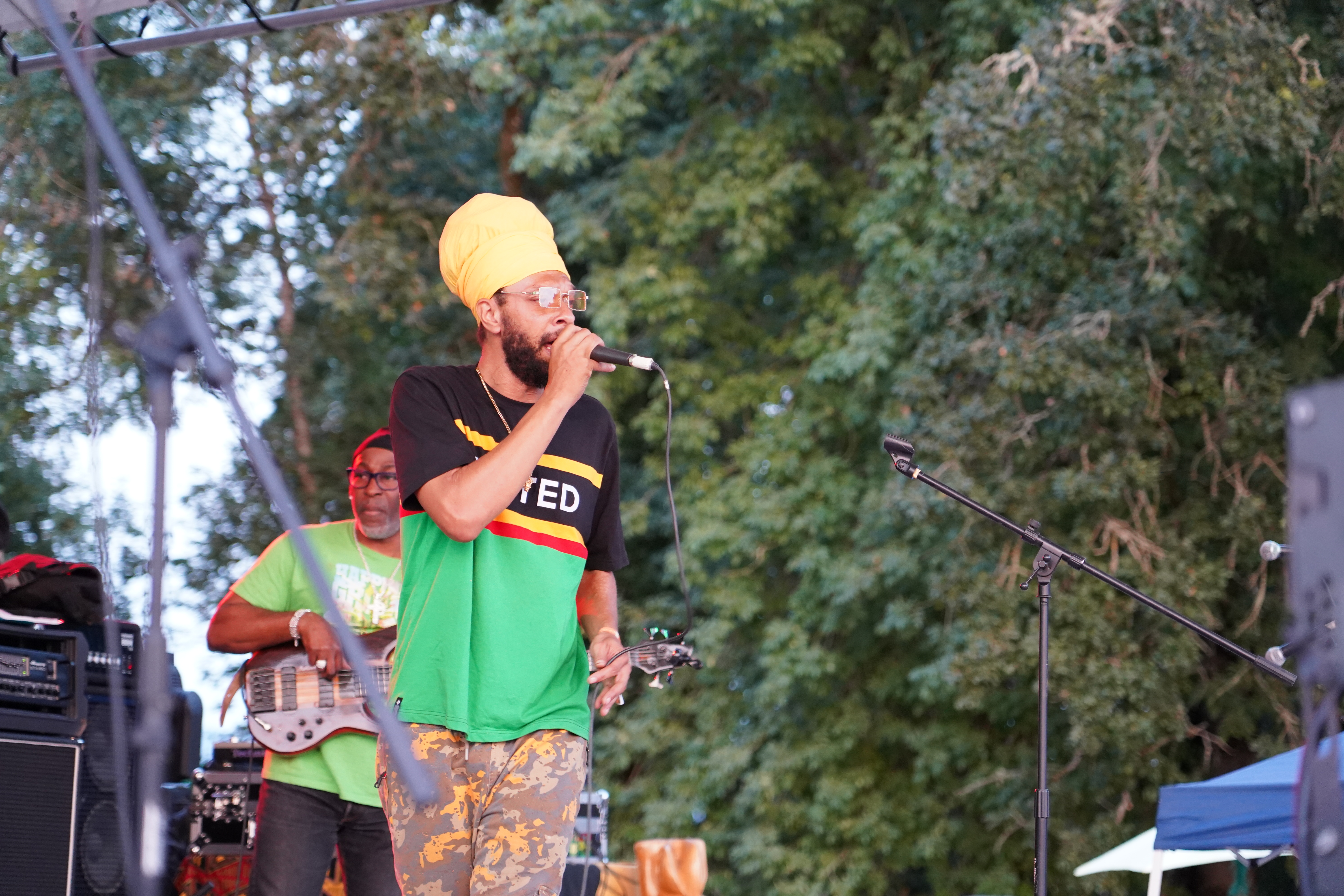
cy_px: 448
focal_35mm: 105
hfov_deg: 19.5
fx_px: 3920
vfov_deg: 13.0
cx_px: 672
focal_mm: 105
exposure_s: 1/160
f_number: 4
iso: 4000
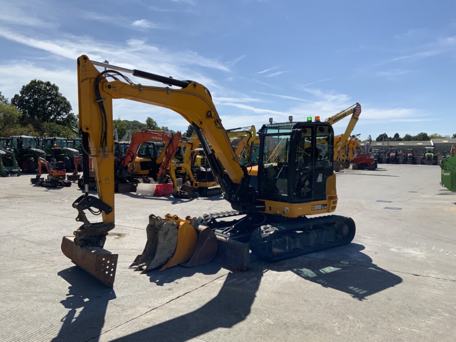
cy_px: 171
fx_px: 382
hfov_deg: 61.7
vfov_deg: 48.2
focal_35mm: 29
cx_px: 228
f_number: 1.8
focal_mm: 3
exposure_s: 1/3125
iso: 16
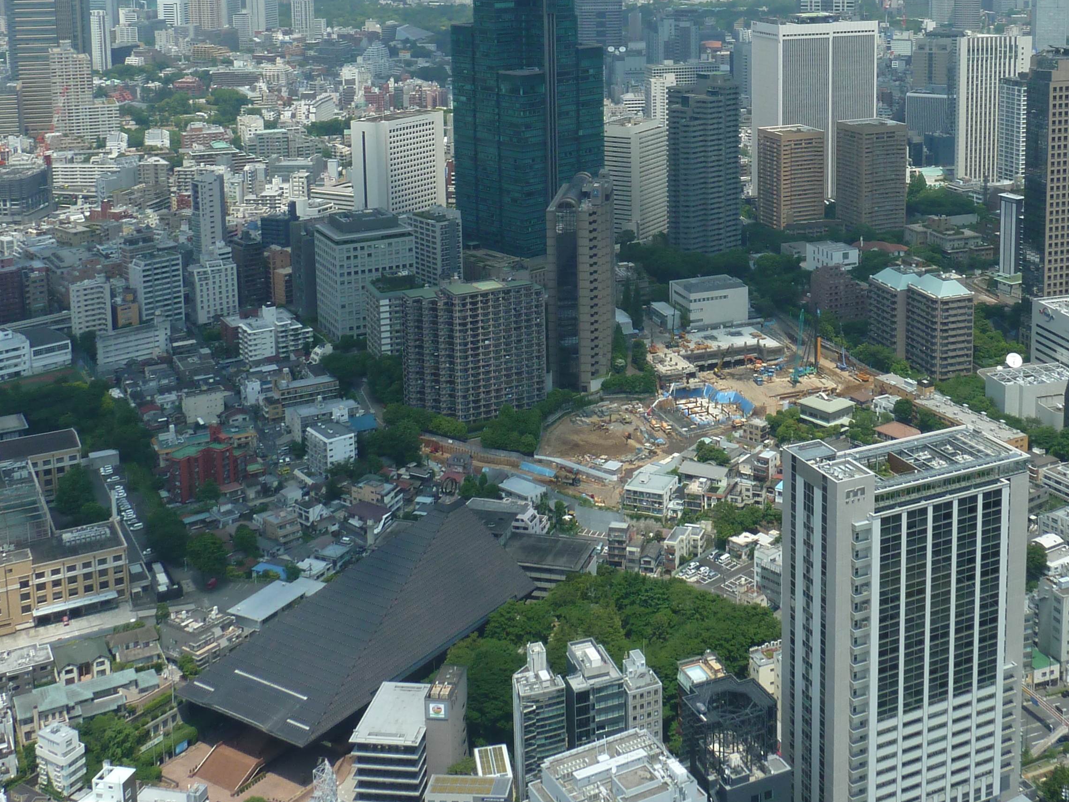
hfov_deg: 42.4
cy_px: 99
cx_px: 706
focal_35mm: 44
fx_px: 1359
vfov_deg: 31.5
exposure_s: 1/500
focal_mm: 4.1
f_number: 4.5
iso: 80
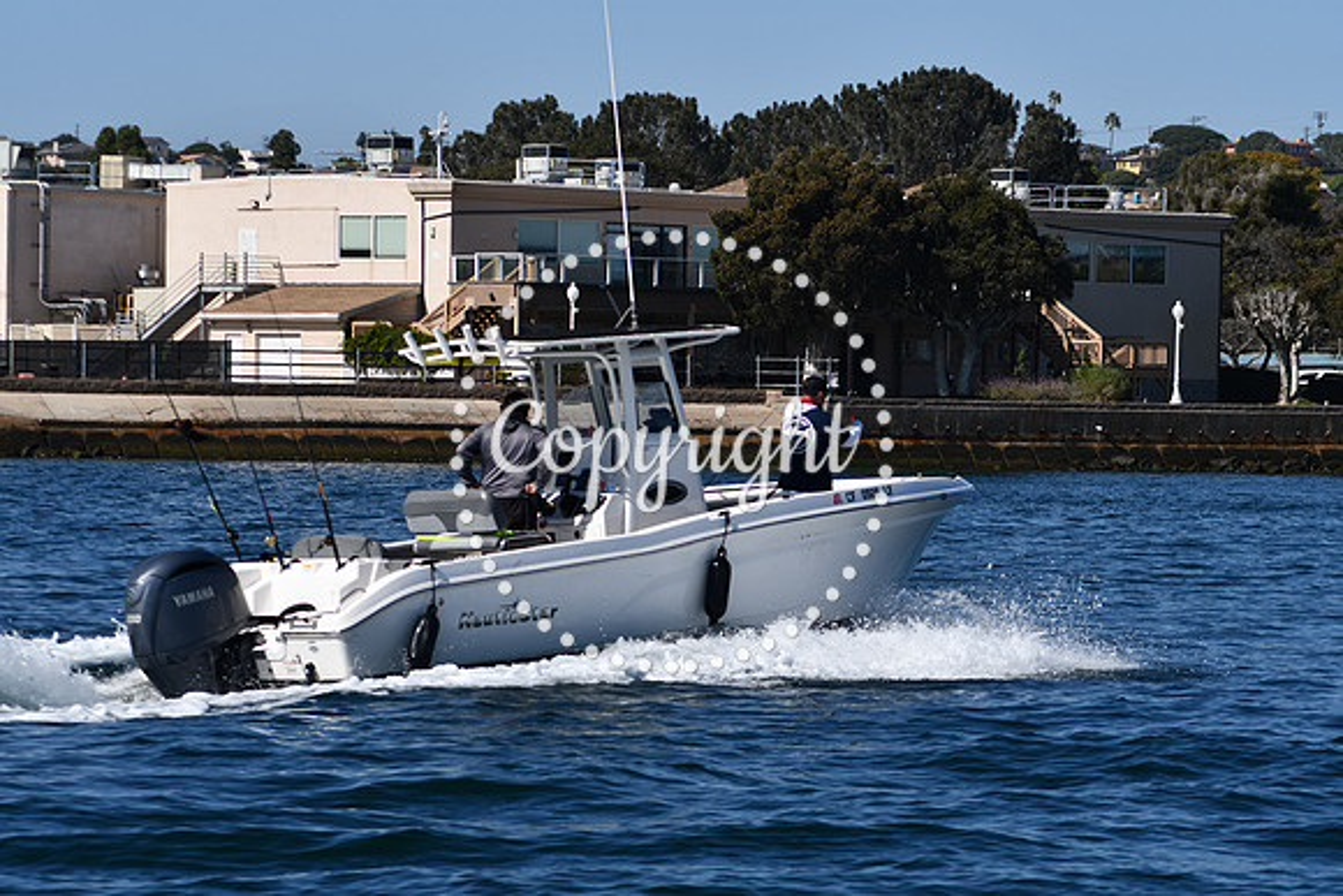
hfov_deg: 10.5
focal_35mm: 195
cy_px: 448
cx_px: 672
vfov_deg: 7.0
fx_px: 7276
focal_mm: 130
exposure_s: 1/500
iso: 100
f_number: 8
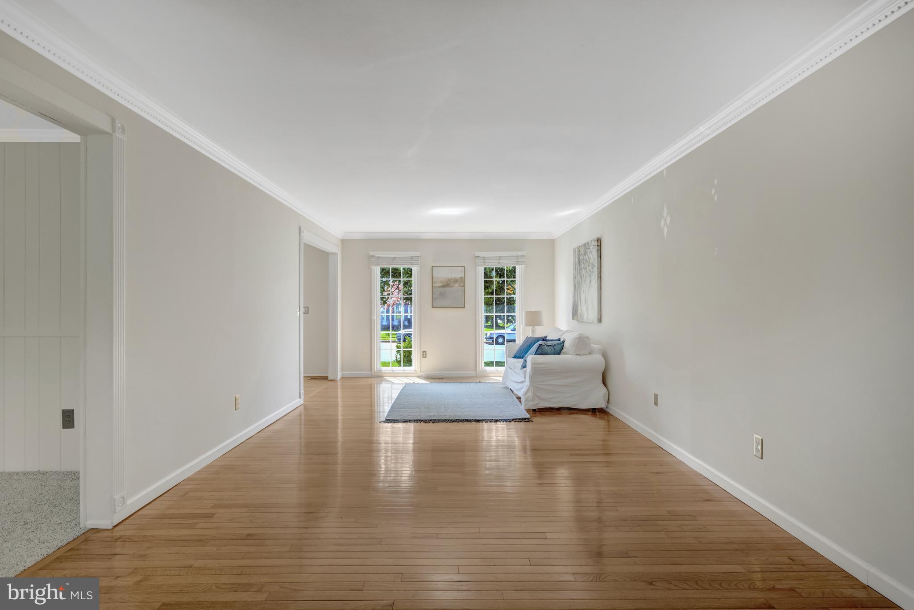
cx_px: 457
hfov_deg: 96.7
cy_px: 305
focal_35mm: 16
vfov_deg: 73.8
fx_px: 406
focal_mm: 16
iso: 1250
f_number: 8
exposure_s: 1/60
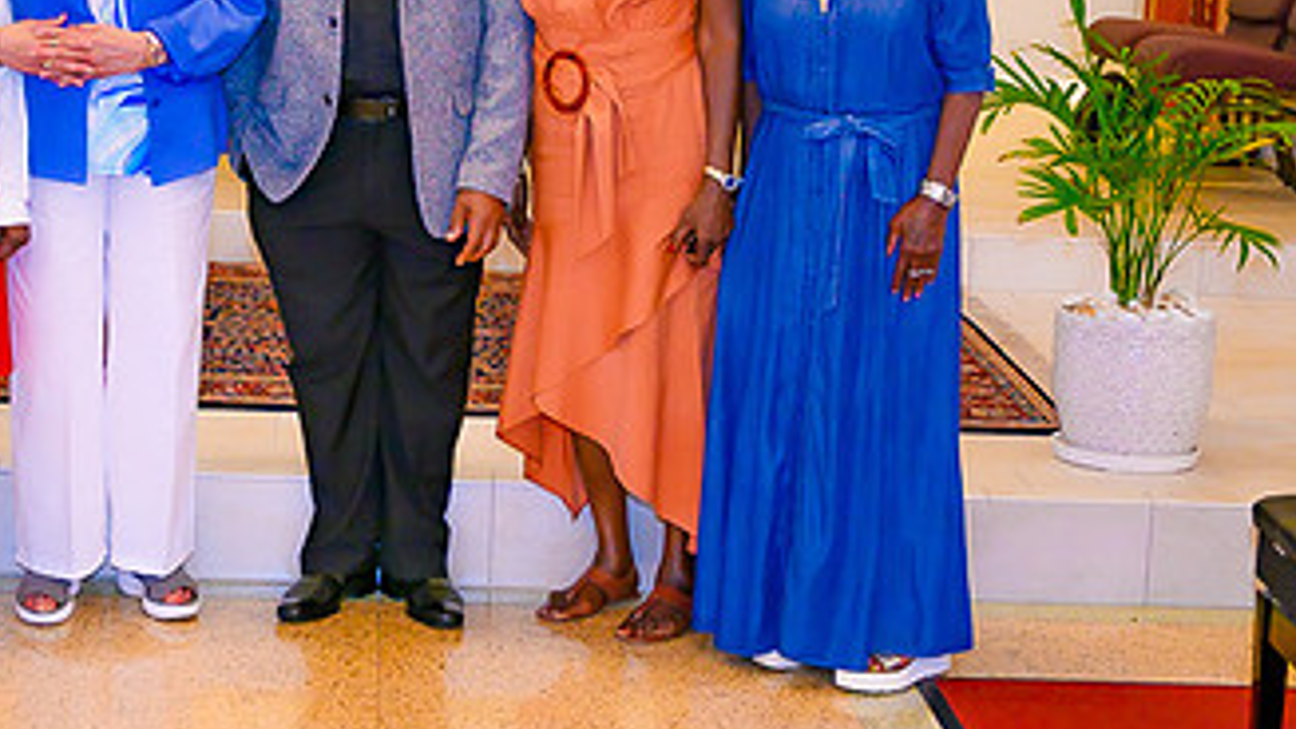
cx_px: 420
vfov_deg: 15.5
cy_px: 234
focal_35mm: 78
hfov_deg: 27.0
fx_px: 2681
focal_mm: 28
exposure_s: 1/50
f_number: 2.8
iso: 72
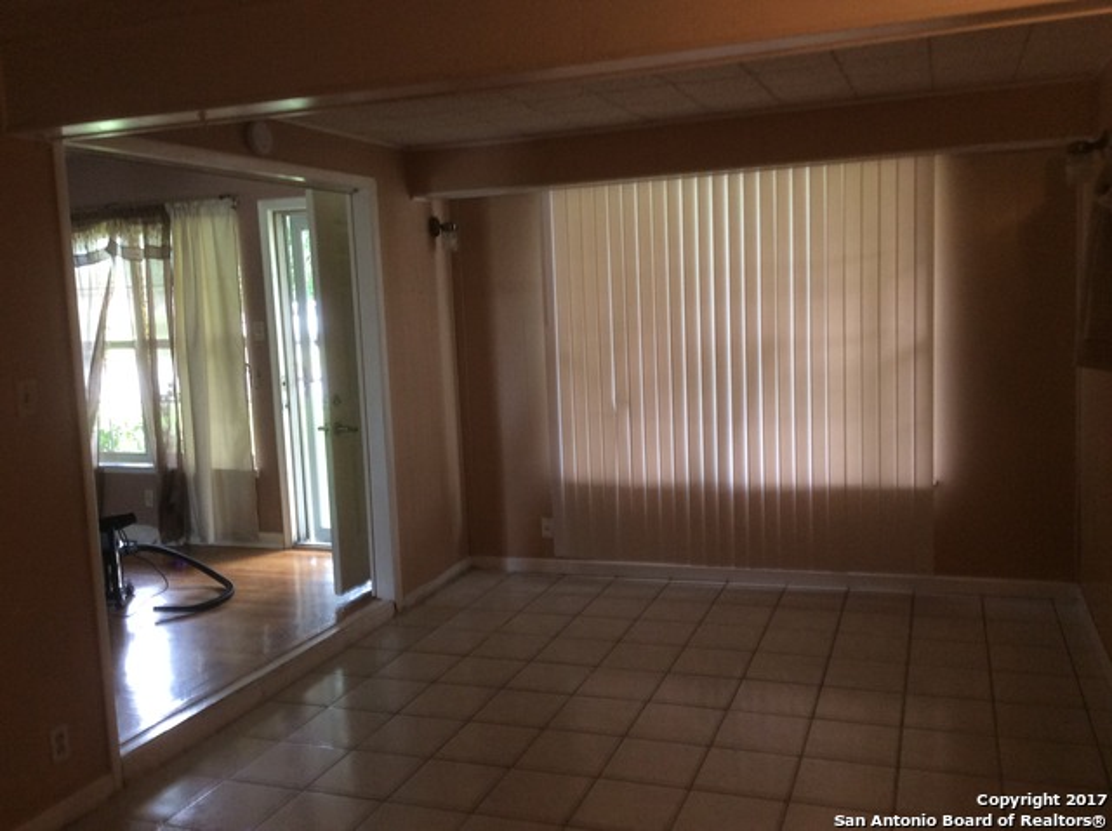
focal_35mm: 32
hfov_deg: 56.9
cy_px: 416
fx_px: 1026
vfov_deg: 44.1
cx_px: 556
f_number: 2.4
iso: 80
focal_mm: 3.3
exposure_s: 1/24
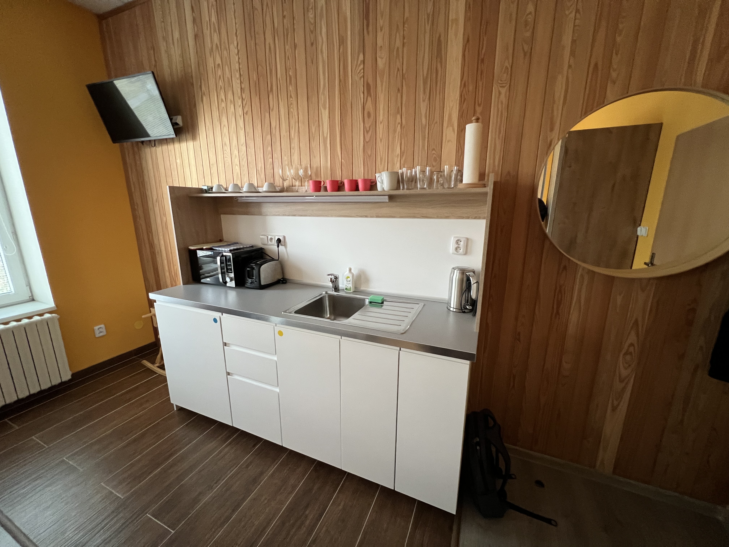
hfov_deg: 106.2
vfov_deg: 89.9
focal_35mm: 13
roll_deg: +0.4
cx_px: 364
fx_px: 274
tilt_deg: -12.8
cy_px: 274
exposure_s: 1/60
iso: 500
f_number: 1.8
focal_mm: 1.57
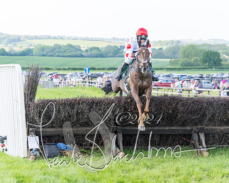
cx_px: 143
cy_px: 127
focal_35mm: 117
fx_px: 790
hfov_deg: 16.5
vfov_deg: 13.2
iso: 800
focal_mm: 70
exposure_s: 1/2000
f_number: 4
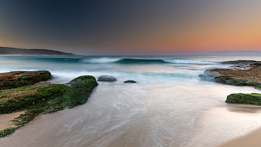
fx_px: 176
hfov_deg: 73.2
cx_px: 130
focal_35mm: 25
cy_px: 85
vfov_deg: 45.2
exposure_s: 2
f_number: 8
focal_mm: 16
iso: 100
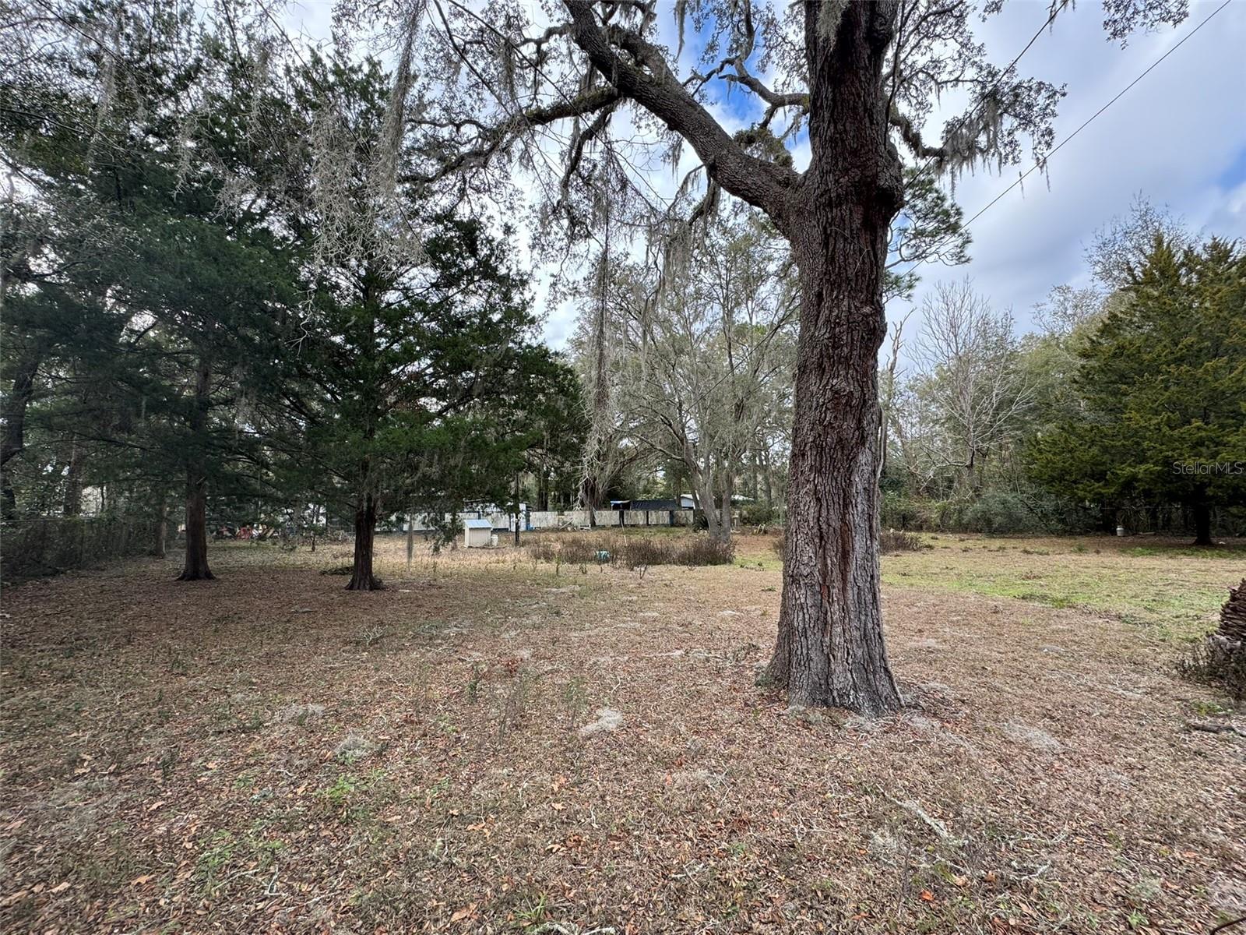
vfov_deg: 85.7
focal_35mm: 14
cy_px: 468
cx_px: 623
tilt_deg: +4.7
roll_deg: +0.0
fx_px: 504
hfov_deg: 102.1
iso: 40
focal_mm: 2.22
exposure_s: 1/123
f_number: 2.2
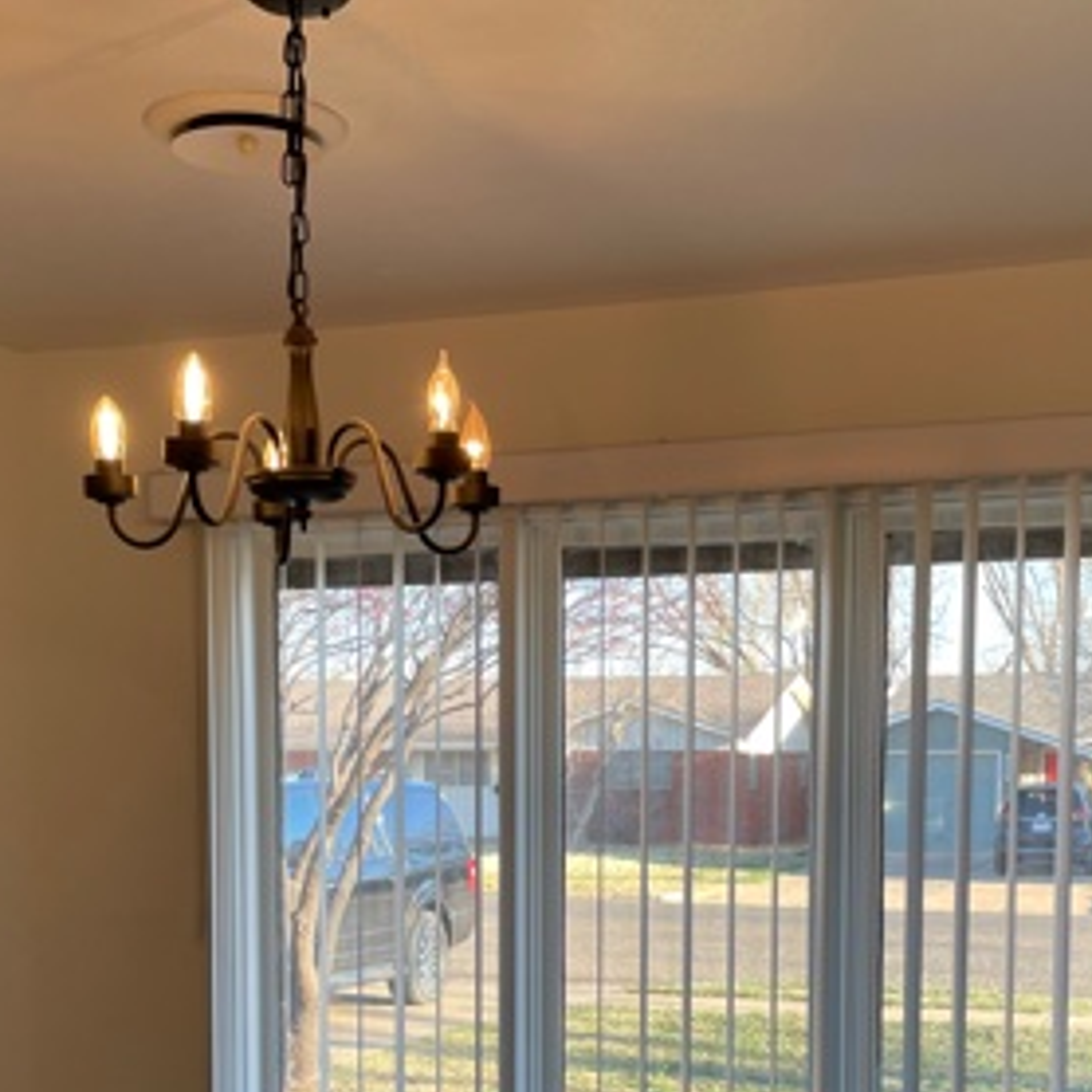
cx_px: 515
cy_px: 939
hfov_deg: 32.2
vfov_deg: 31.0
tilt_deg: -4.4
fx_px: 1892
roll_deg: +0.0
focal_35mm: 53
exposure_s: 1/121
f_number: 1.6
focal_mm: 4.2
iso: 32
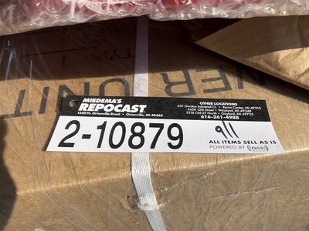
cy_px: 116
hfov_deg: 61.7
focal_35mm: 29
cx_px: 154
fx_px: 259
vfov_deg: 48.2
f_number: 1.8
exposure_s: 1/2320
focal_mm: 3
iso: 25
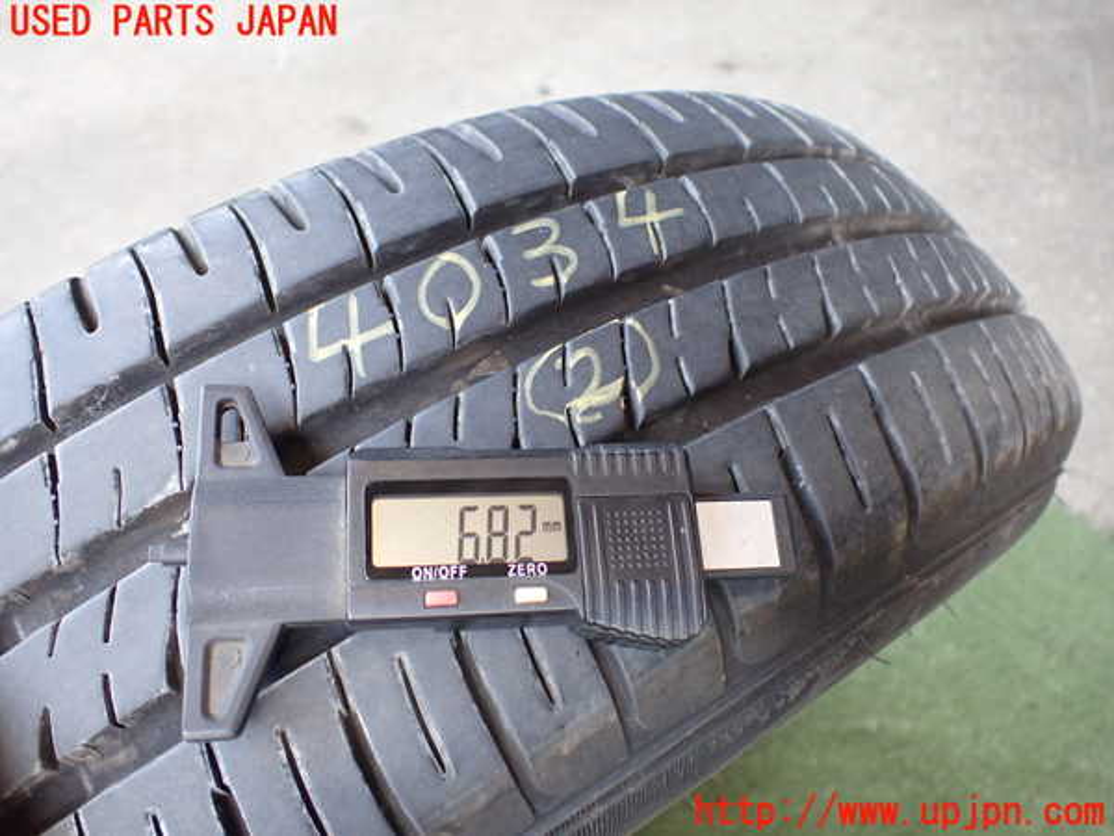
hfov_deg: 60.0
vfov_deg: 46.8
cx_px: 557
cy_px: 418
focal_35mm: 30
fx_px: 965
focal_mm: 5.4
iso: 400
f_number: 2.3
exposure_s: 1/125
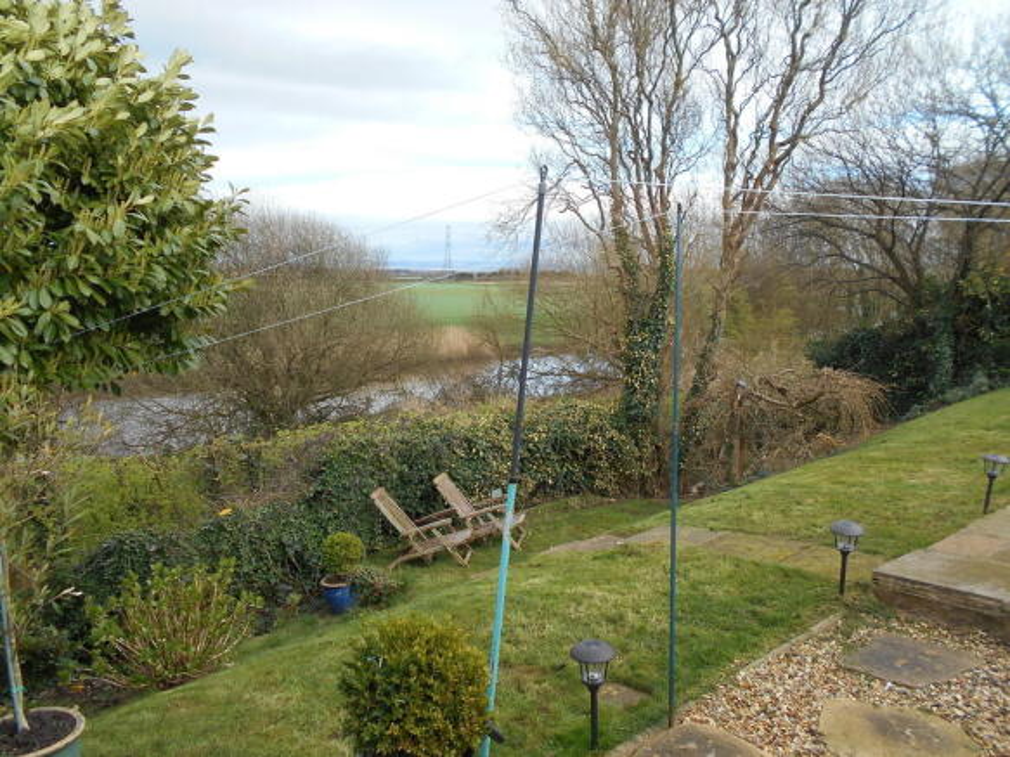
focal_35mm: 26
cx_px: 505
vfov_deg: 53.0
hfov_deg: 67.3
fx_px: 758
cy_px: 378
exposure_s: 1/250
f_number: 3.2
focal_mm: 4.6
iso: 80
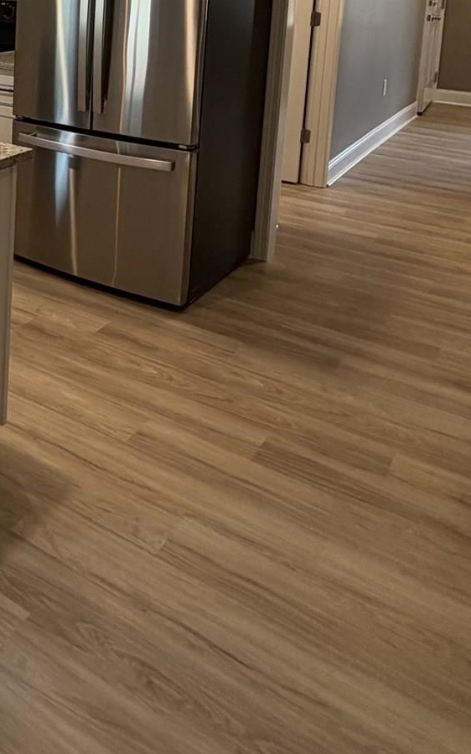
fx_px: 781
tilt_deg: -7.8
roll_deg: -1.8
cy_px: 61
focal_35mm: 38
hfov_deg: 28.2
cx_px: -129
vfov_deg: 46.1
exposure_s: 1/60
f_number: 2.2
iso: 160
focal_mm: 2.22
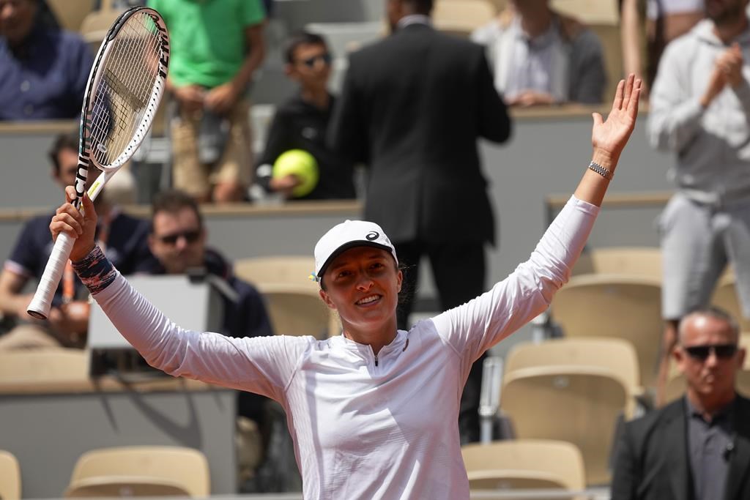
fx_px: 6375
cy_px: 250
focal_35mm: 306
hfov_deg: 6.7
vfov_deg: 4.5
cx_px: 375
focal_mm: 306
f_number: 5.6
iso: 640
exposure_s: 1/4000
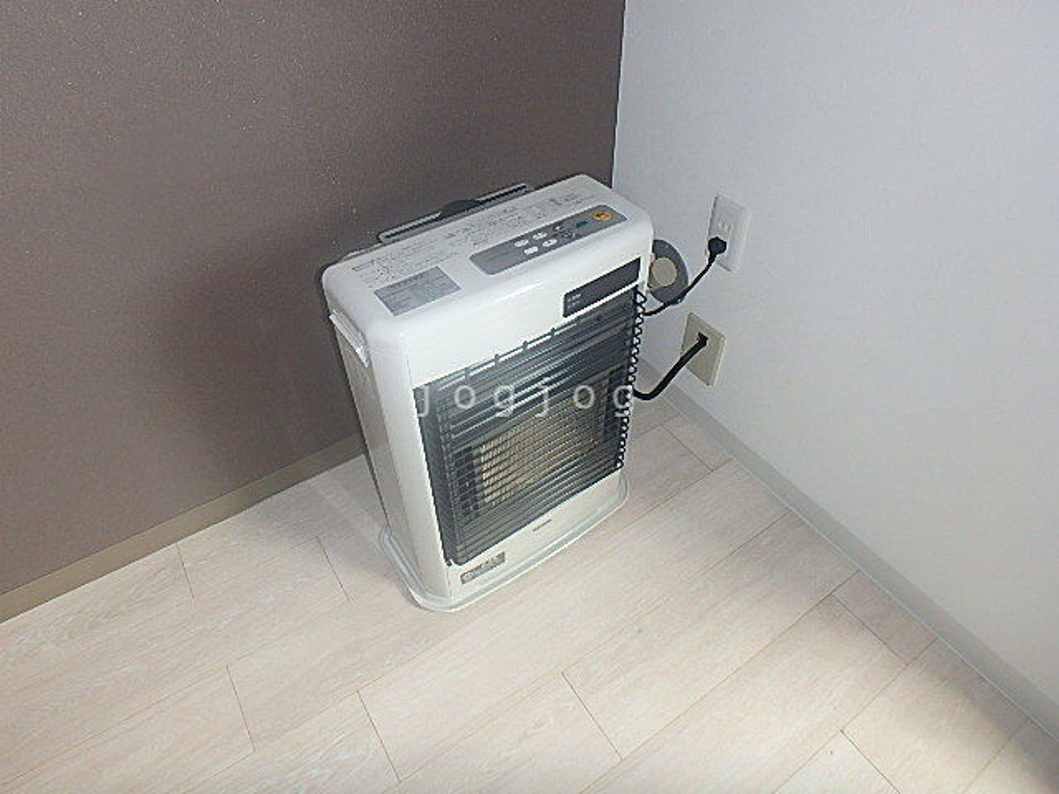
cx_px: 530
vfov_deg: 63.4
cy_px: 397
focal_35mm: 21
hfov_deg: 79.0
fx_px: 642
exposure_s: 1/30
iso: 125
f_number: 3.5
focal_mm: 3.7
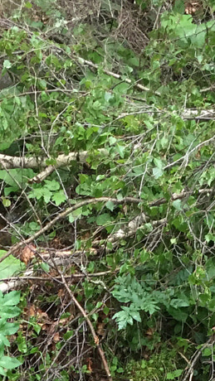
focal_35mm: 110
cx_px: 47
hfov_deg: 11.0
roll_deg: -0.5
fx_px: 1114
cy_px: 581
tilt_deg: -37.5
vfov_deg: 17.4
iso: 125
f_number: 2.2
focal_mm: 4.15
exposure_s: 1/33
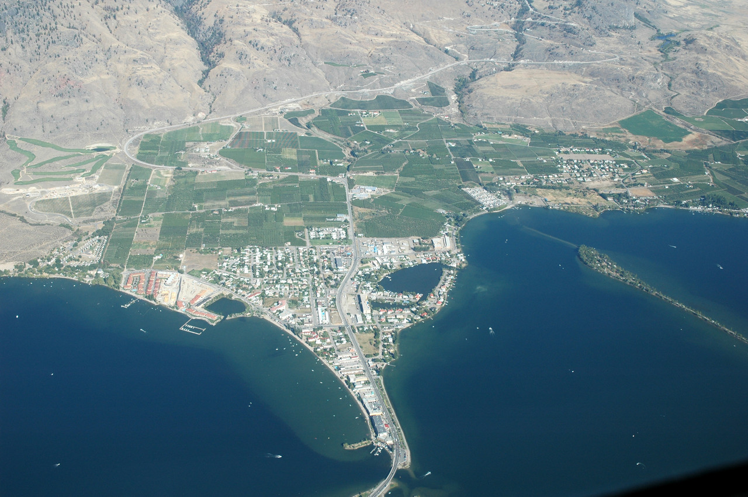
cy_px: 248
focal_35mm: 38
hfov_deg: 51.3
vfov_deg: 35.4
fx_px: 778
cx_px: 374
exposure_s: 1/400
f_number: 8
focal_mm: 25
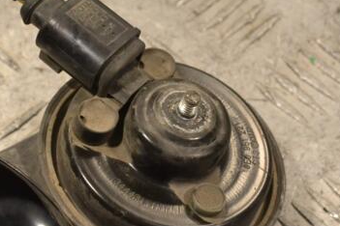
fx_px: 1330
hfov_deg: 14.5
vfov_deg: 9.7
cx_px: 87
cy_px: 125
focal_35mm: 141
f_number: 10
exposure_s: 1/400
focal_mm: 55
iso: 3200
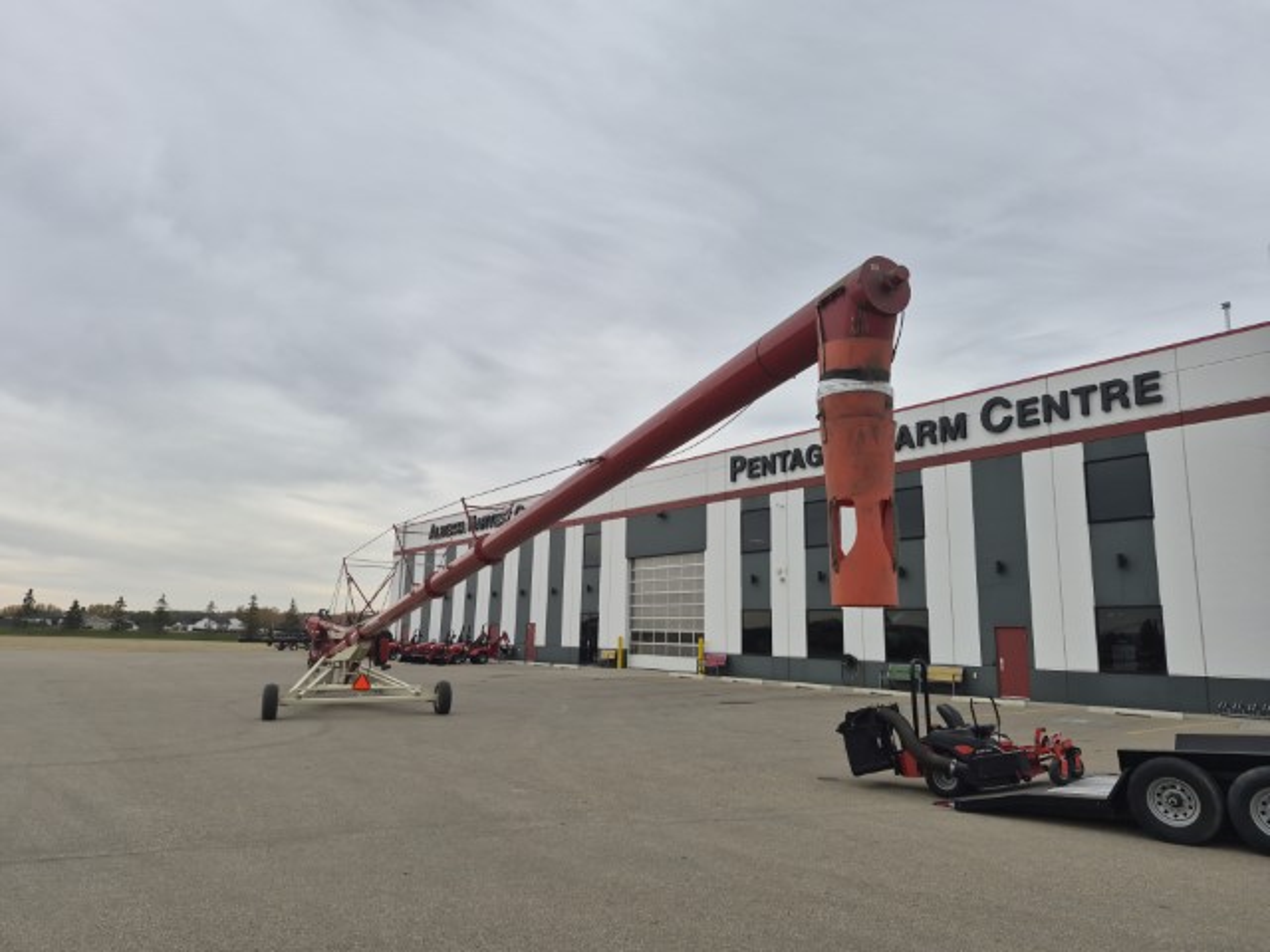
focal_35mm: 23
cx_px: 635
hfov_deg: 73.9
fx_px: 844
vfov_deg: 58.9
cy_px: 476
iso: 80
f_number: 1.8
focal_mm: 5.4
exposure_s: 1/2552
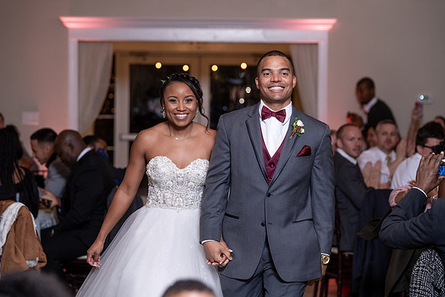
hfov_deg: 15.3
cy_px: 131
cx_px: 223
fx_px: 1652
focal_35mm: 134
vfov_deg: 10.3
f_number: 4
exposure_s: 1/200
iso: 800
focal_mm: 116
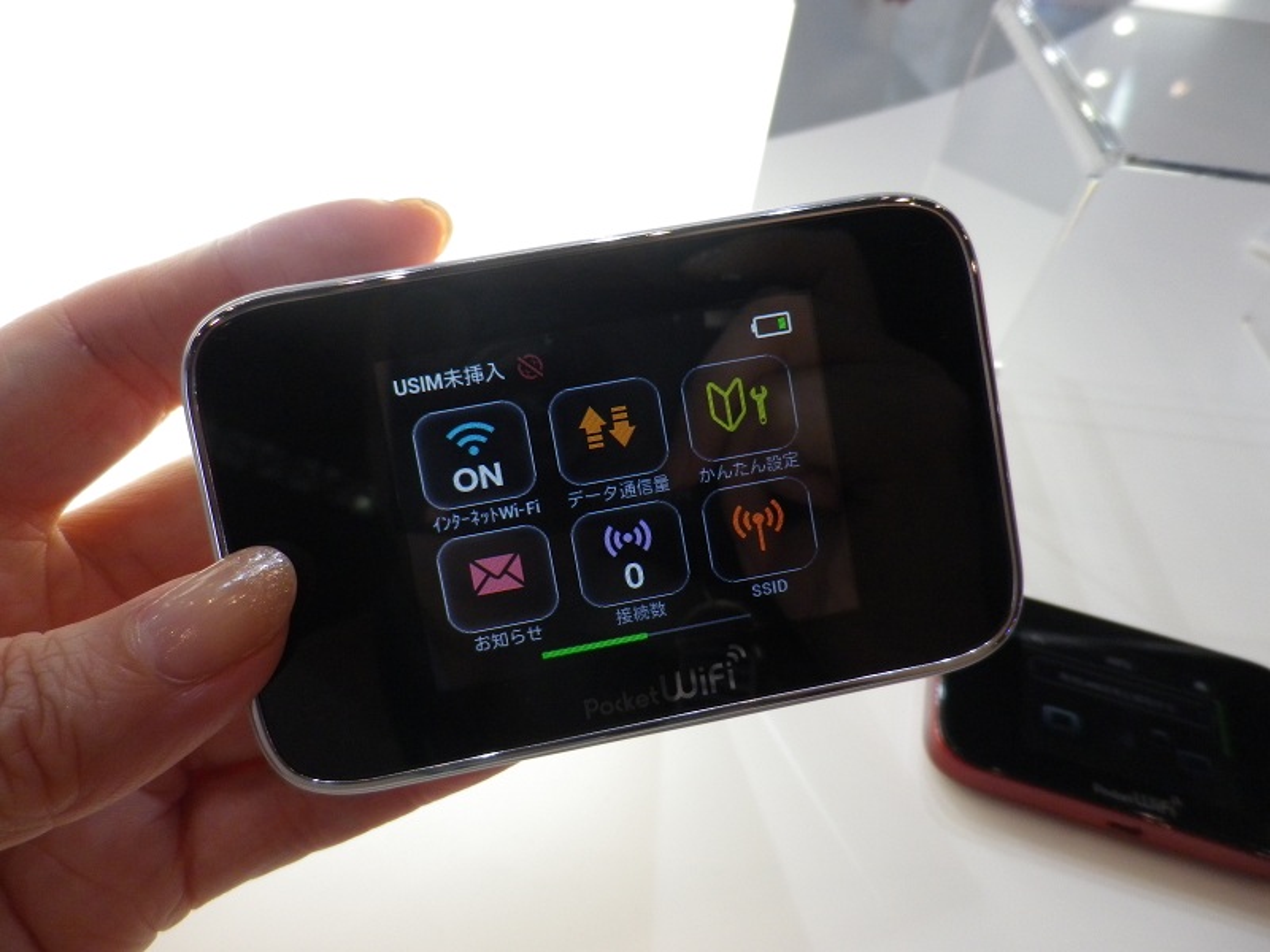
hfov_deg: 69.4
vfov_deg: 54.9
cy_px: 476
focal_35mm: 25
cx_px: 635
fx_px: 917
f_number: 3.5
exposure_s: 1/50
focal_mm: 4.5
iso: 200
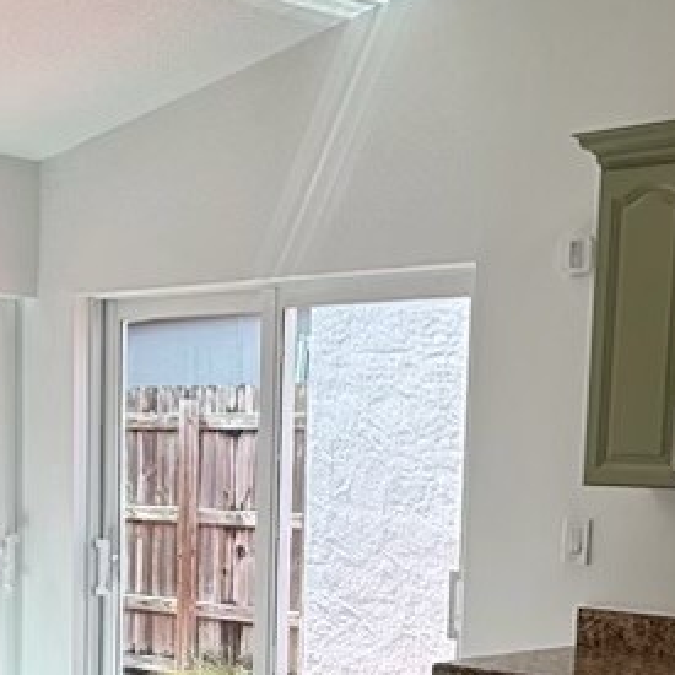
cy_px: 680
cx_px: 275
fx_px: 1588
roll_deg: -1.2
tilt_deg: -8.1
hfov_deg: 24.0
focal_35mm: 72
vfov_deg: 23.0
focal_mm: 2.22
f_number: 2.2
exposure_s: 1/149
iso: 50
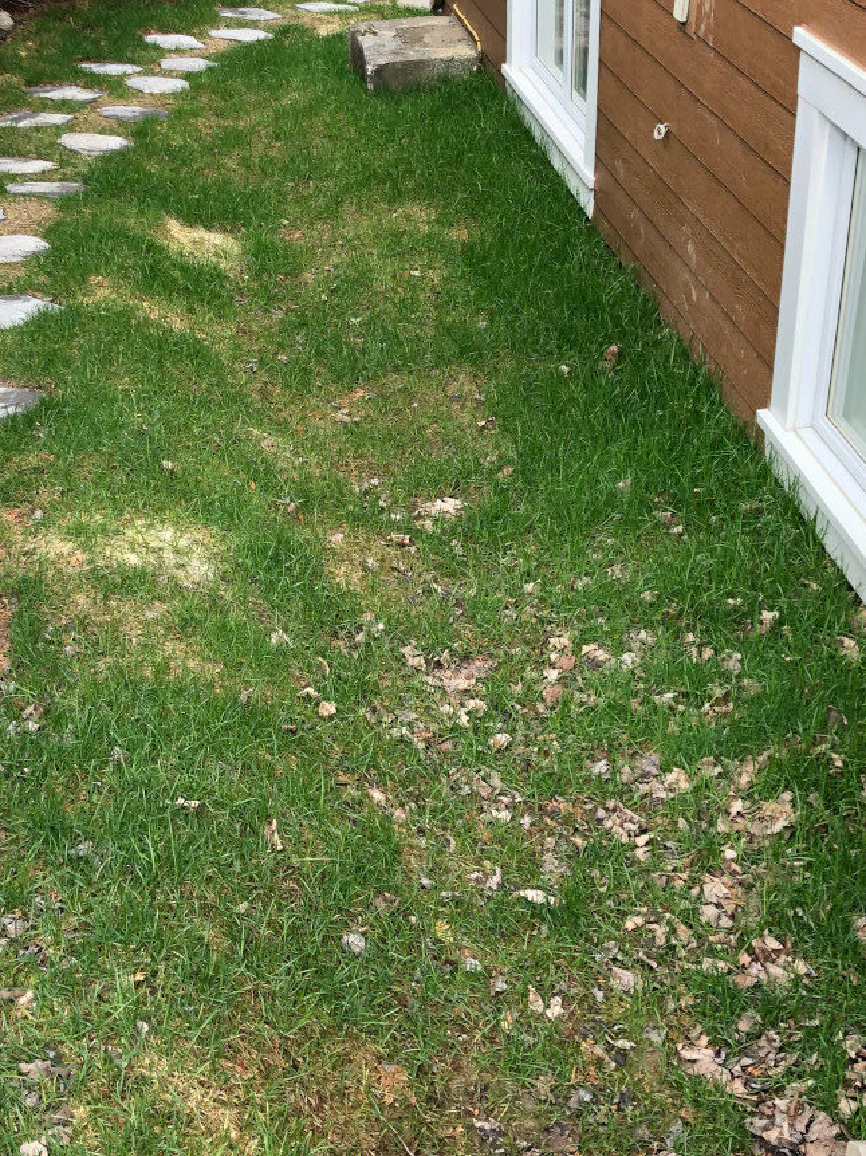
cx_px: 322
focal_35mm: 52
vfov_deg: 36.7
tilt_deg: -29.0
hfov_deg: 27.9
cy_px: 463
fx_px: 1735
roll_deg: +1.8
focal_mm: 3.99
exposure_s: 1/264
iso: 20
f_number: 1.8
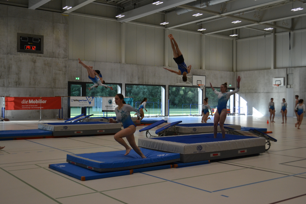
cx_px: 153
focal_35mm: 42
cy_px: 102
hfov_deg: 46.4
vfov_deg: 31.9
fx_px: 357
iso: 1000
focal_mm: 28
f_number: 4.5
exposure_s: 1/500
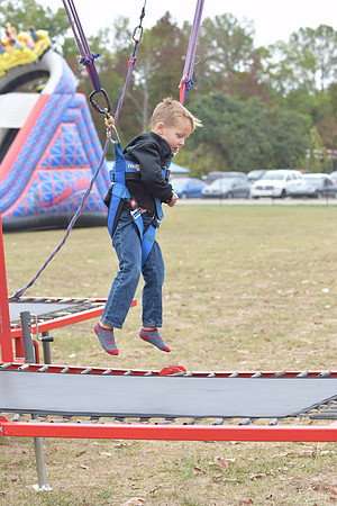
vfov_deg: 19.5
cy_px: 253
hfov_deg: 13.0
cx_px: 168
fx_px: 1474
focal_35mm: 105
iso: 200
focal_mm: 70
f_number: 3.5
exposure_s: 1/400
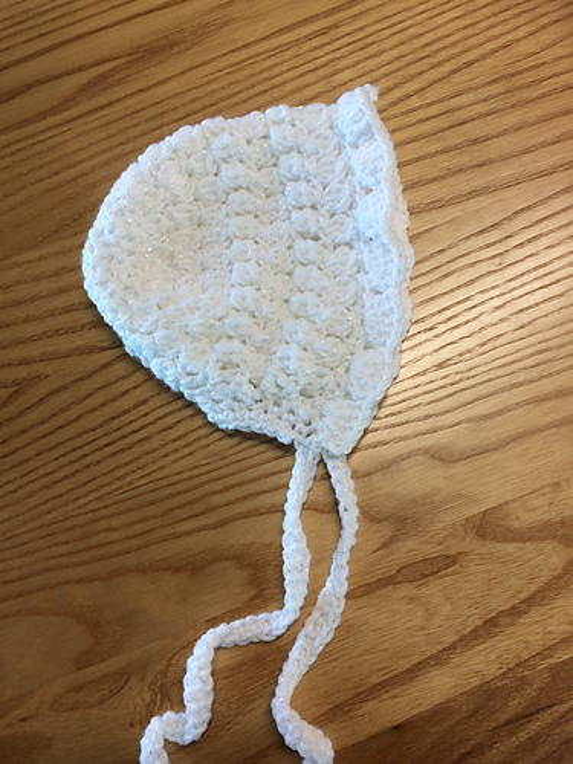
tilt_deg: -77.3
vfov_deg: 61.7
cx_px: 286
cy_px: 382
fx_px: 640
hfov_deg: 48.2
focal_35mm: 29
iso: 40
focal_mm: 4.15
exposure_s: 1/50
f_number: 2.2
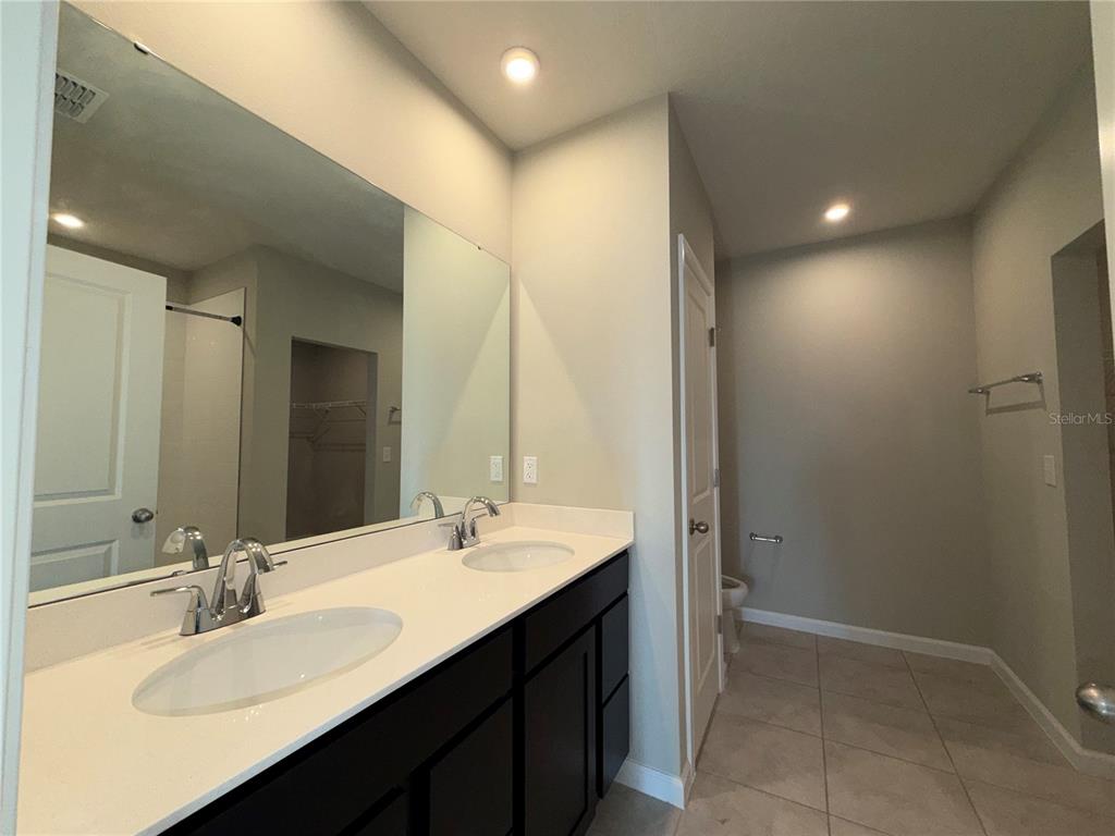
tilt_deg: +3.2
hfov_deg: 102.1
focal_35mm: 14
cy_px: 418
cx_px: 558
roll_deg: +0.8
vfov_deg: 85.7
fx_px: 451
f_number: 2.2
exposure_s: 1/120
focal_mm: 2.22
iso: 80
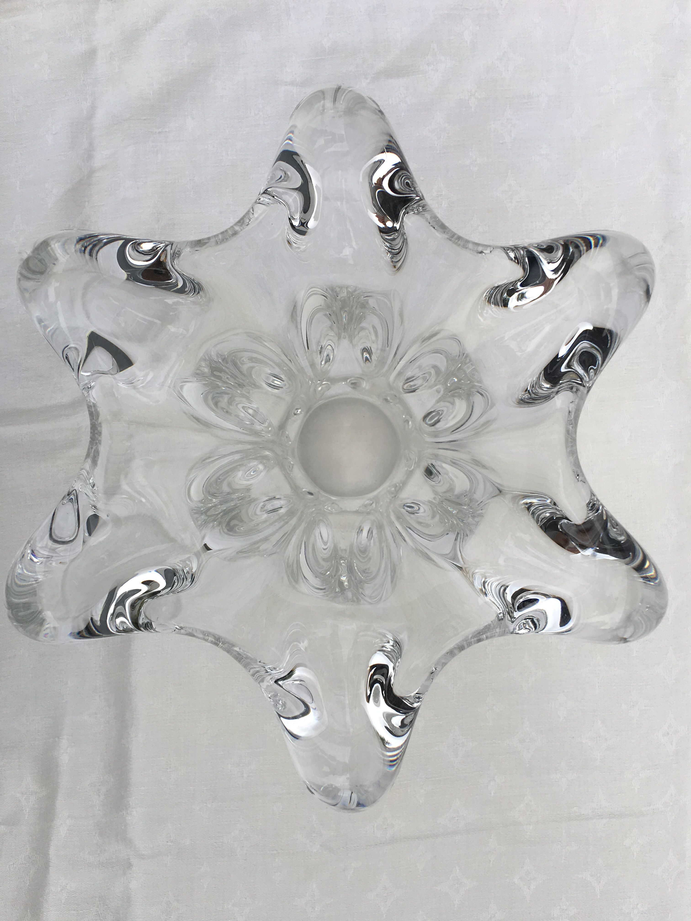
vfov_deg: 61.7
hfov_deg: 48.2
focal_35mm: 29
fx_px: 772
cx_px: 346
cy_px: 460
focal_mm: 4.15
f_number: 2.2
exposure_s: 1/364
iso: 25
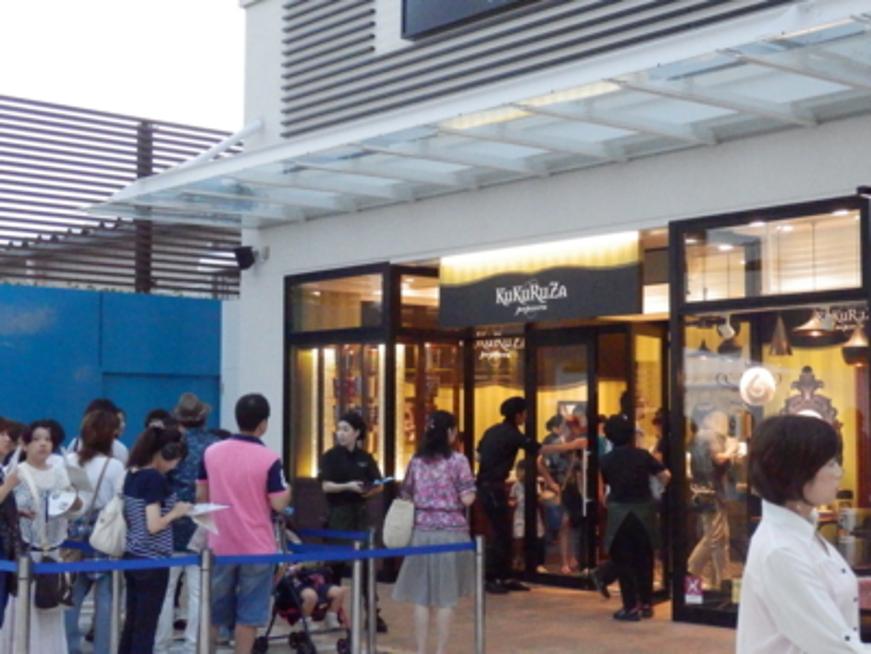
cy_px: 327
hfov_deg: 35.5
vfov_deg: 27.0
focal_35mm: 54
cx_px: 436
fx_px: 1359
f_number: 4.1
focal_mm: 9.8
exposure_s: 1/320
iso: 3200
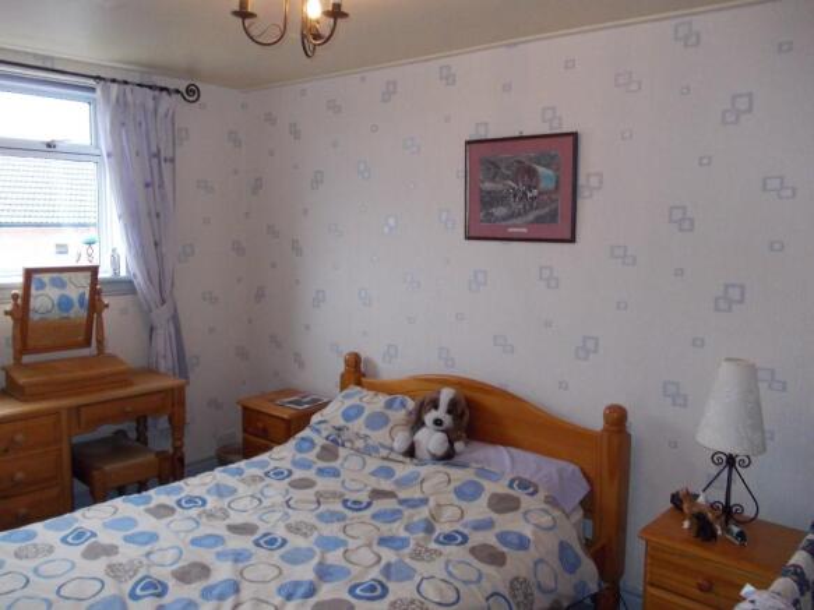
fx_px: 658
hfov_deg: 63.5
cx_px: 407
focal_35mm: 28
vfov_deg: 49.7
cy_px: 305
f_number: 2.7
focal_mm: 4
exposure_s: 1/60
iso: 250
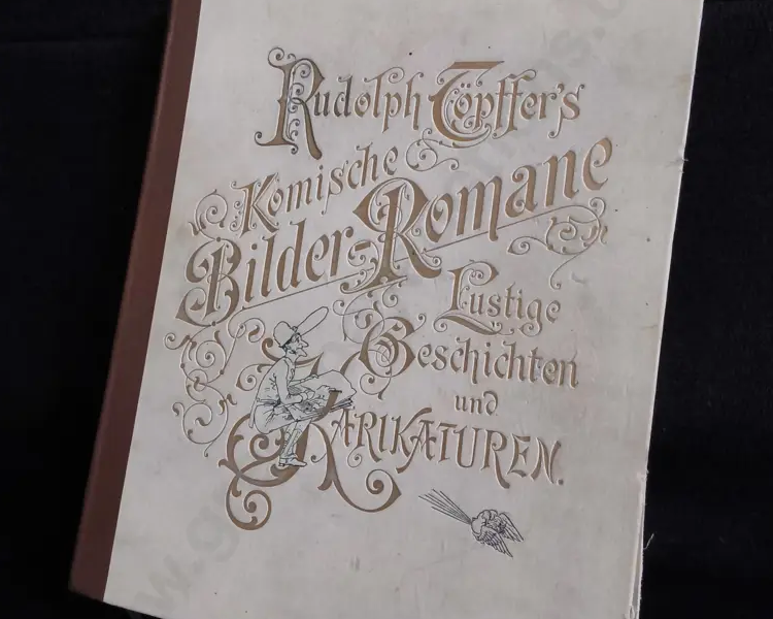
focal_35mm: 36
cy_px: 288
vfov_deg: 41.1
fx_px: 824
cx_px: 390
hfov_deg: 50.3
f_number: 2
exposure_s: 1/100
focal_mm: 2.87
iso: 400
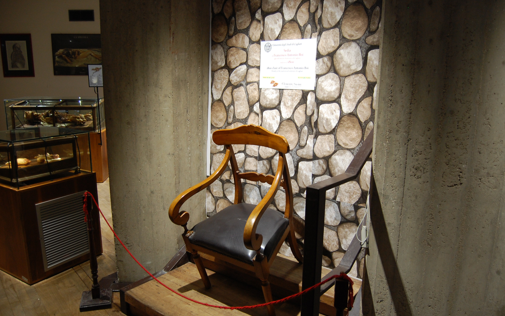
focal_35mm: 28
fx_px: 385
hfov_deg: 66.5
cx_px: 252
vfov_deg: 44.5
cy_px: 163
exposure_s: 1/30
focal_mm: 18
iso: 500
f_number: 3.5
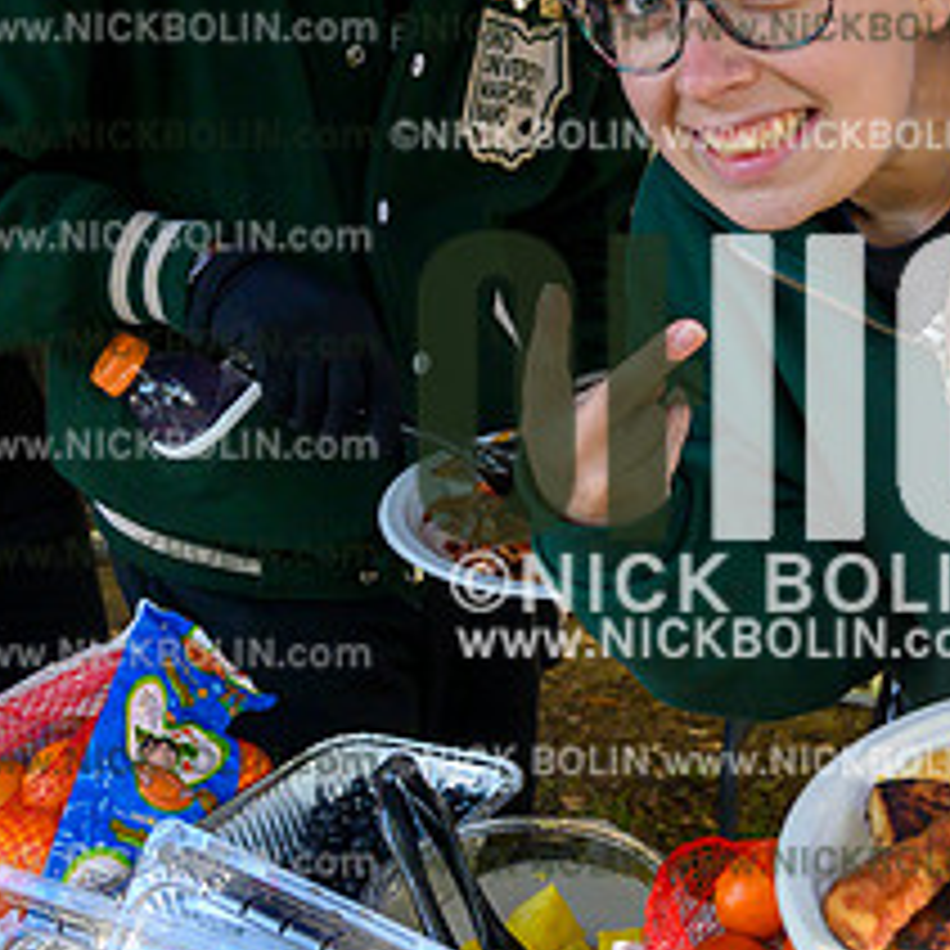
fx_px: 1739
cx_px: 734
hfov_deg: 30.0
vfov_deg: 30.6
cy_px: 446
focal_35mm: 56
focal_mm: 24
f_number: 5
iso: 2500
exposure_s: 1/500
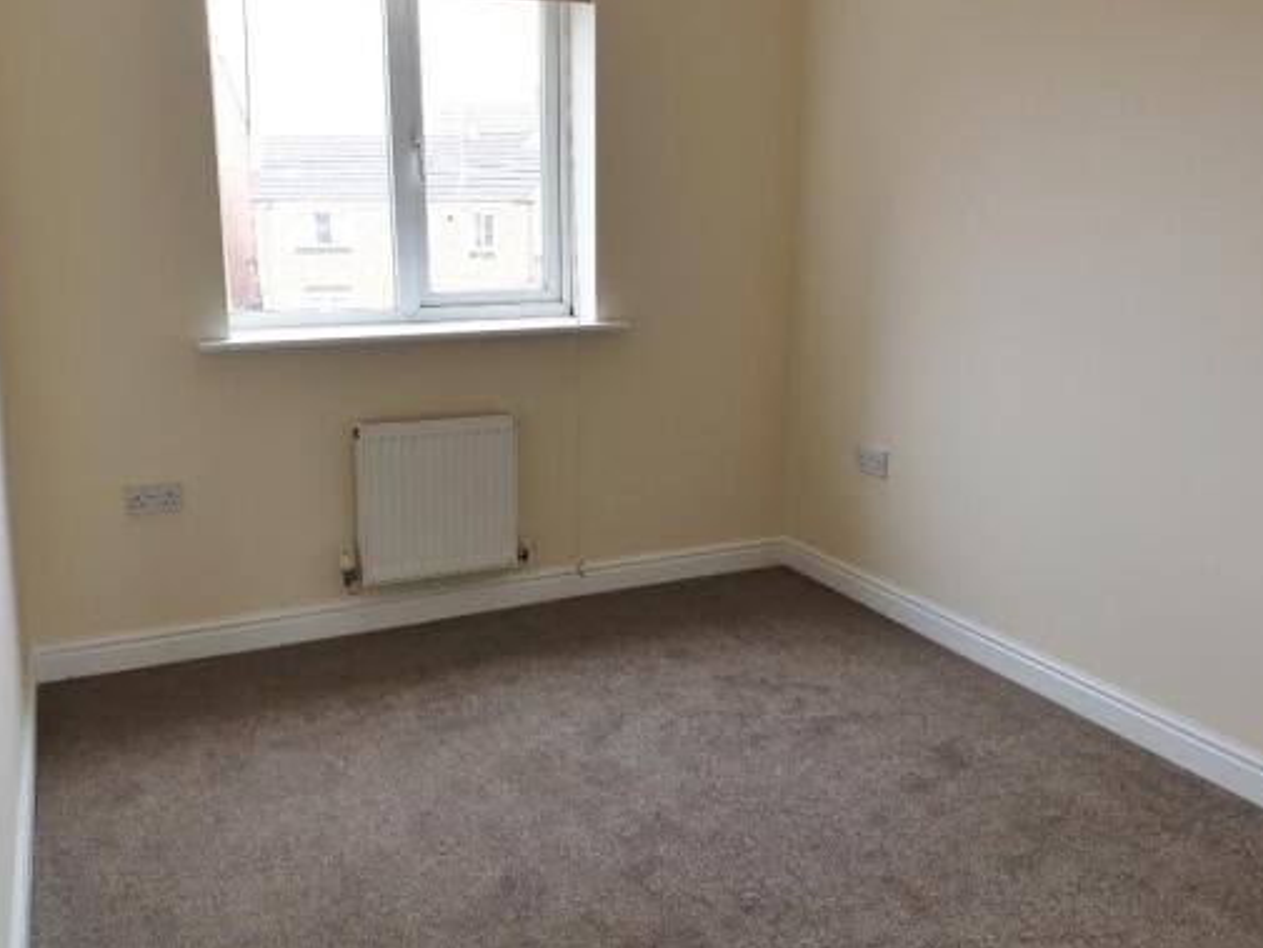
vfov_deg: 46.7
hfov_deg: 59.9
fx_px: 1095
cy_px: 421
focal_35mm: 30
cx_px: 589
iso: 50
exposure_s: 1/100
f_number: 2.4
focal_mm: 4.3
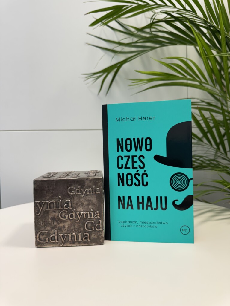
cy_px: 153
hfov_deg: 56.8
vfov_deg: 71.6
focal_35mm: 24
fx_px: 213
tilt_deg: -1.5
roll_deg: +1.6
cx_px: 115
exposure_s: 1/100
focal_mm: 6.76
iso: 200
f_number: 1.78
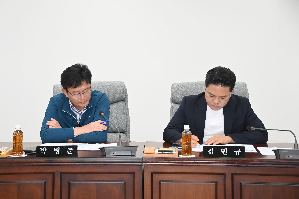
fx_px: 681
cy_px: 100
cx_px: 150
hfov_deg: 24.8
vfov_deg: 16.7
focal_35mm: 82
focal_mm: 82
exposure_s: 1/250
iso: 3200
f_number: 6.3
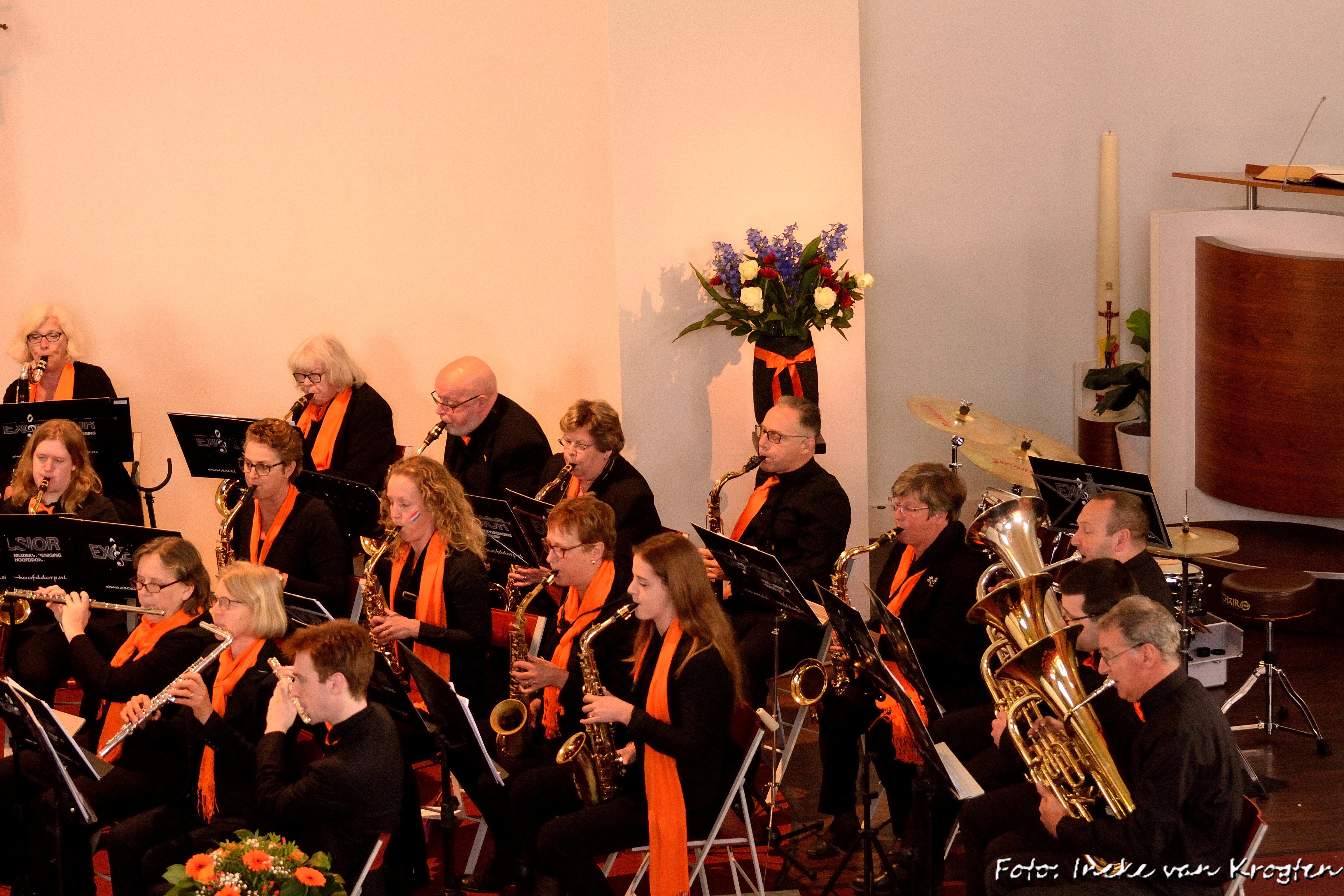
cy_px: 448
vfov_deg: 13.0
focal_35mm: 105
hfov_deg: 19.5
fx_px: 3920
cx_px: 672
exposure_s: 1/60
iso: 1600
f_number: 4.5
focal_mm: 70
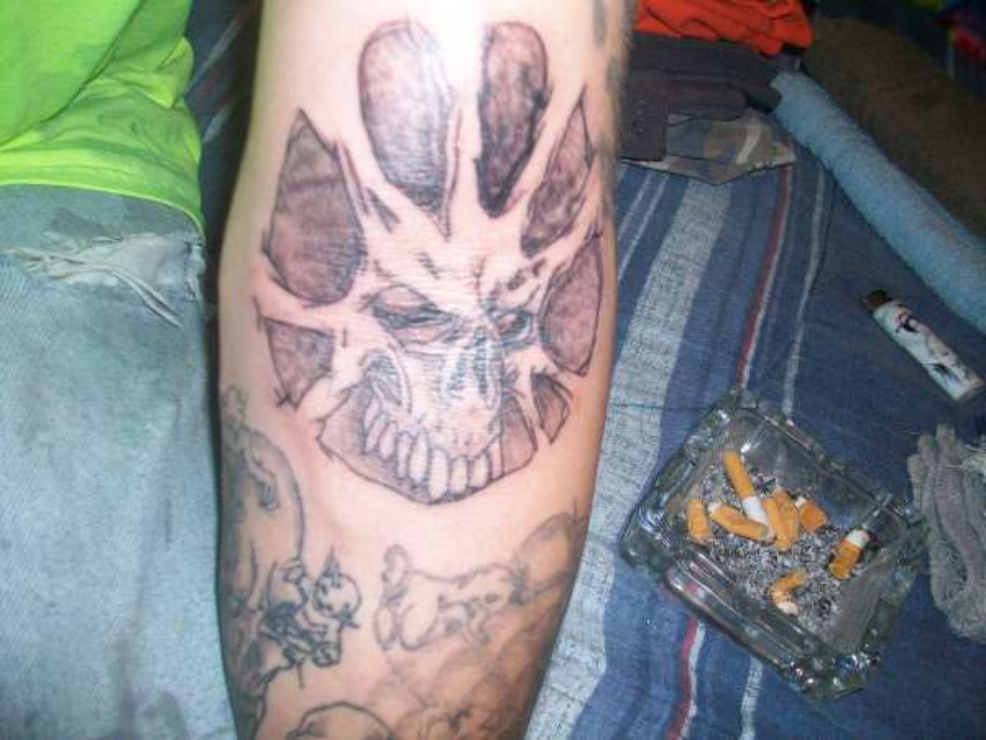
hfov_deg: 56.8
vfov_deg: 44.2
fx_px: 911
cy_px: 370
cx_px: 493
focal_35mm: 32
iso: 120
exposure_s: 1/60
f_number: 2.8
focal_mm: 5.7
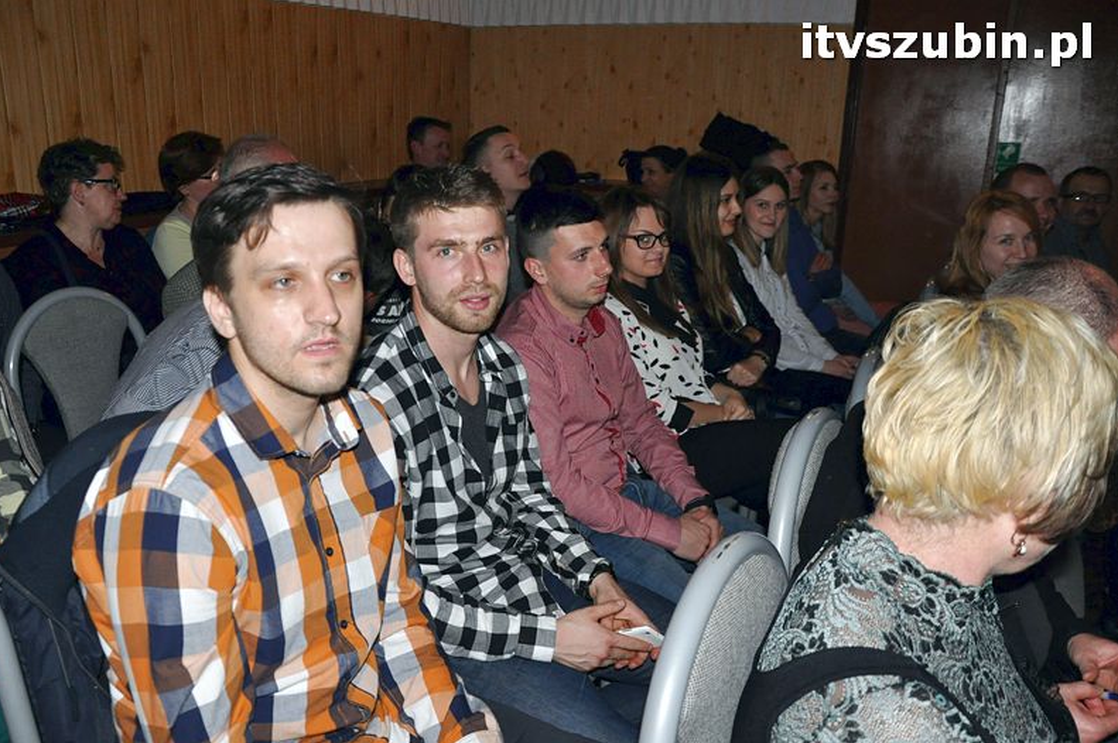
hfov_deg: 63.6
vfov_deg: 44.9
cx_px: 519
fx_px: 900
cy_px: 398
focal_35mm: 29
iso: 1000
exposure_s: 1/60
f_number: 4.5
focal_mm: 18
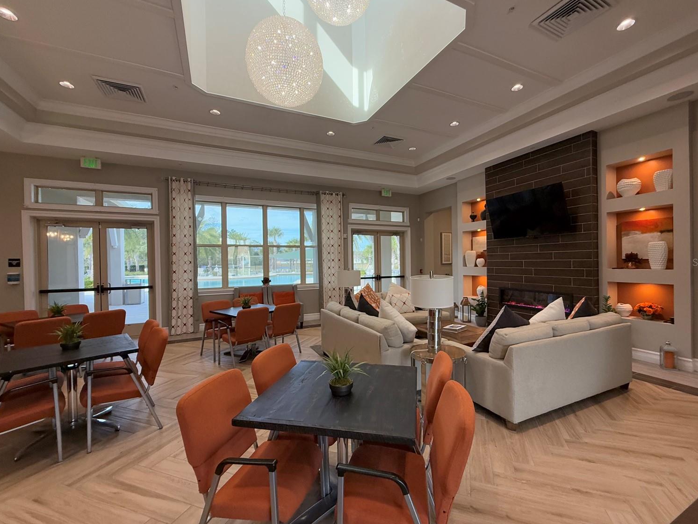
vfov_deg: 81.8
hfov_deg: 98.1
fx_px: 302
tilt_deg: +0.7
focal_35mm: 15
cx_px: 363
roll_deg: +0.9
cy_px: 262
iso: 200
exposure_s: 1/120
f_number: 2.2
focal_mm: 2.22
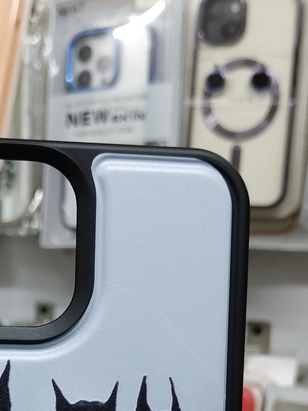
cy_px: 404
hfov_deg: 18.3
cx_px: 65
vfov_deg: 23.5
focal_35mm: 80
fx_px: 949
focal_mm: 4.7
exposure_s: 1/50
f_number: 1.8
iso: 200
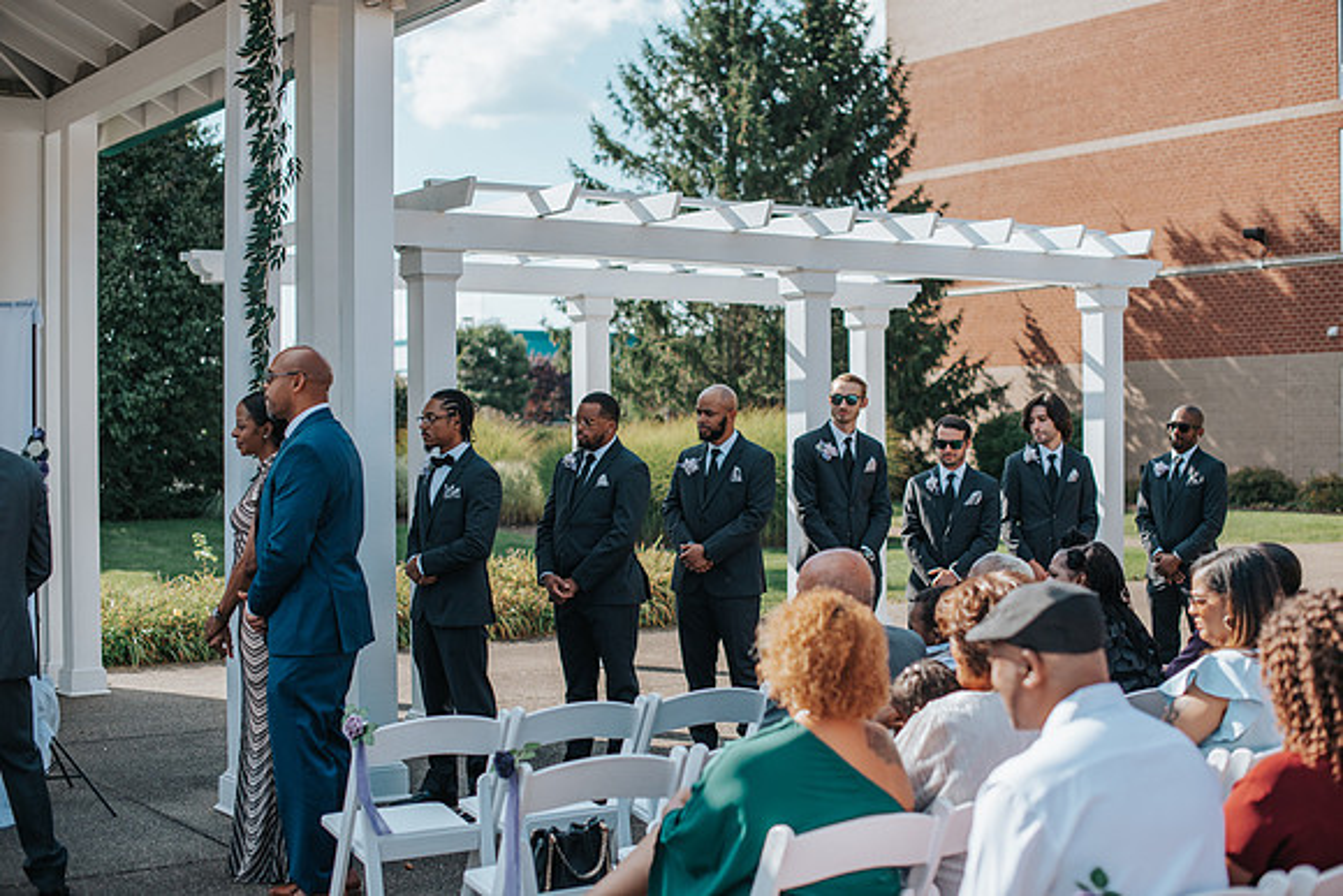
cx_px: 672
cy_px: 448
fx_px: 1866
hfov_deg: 39.6
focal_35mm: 50
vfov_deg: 27.0
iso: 200
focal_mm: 50
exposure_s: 1/3200
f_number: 2.5
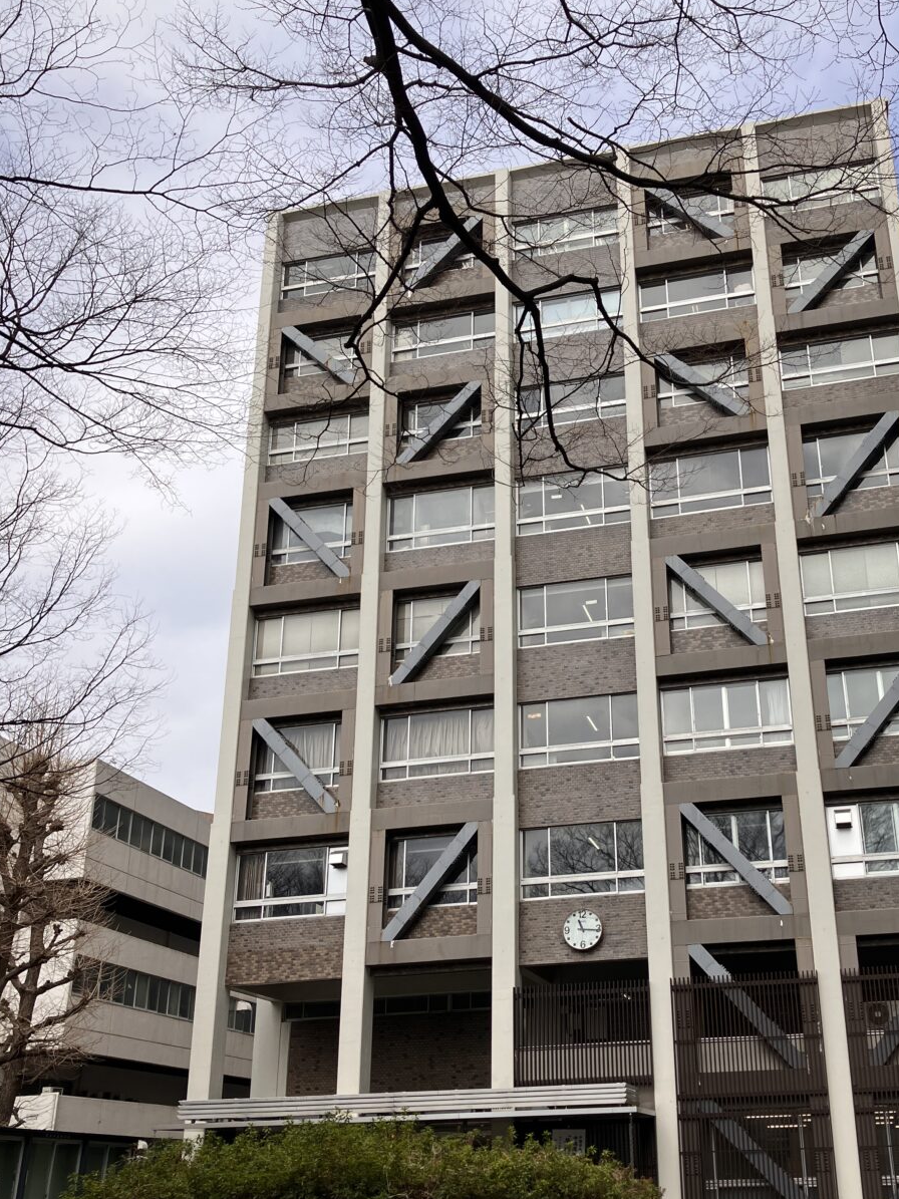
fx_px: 1247
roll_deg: +0.7
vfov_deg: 51.1
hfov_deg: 39.3
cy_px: 695
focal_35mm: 36
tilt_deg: +23.0
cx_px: 573
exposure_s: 1/1946
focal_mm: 3.99
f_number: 1.8
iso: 32
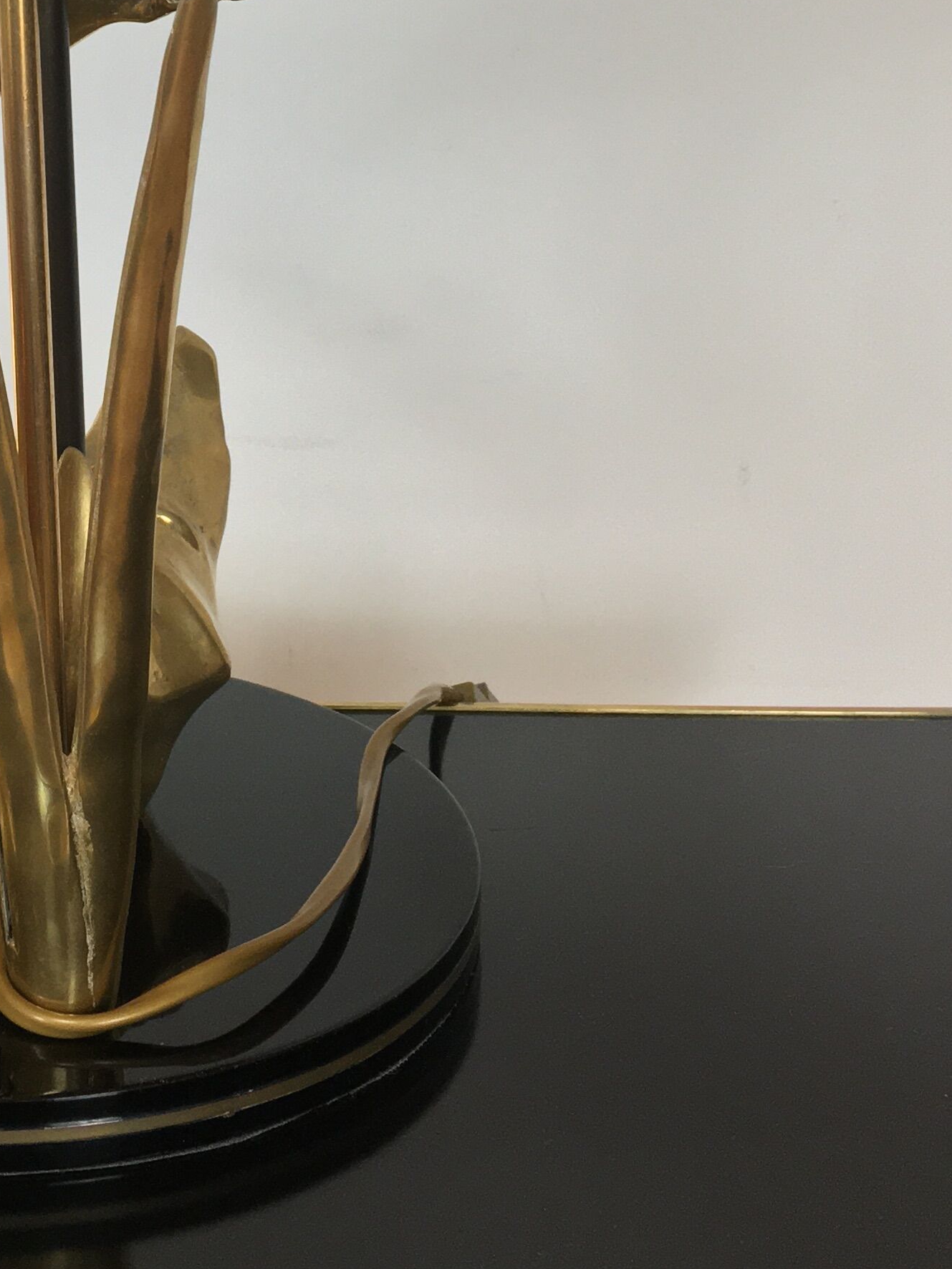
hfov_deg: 21.7
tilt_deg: -8.0
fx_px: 2420
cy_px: 15
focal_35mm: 66
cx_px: 88
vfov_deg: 27.8
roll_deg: -0.6
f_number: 2.2
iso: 50
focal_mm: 4.15
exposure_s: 1/33
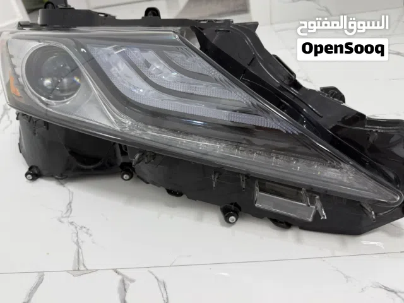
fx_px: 280
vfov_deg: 56.8
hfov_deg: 71.6
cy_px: 152
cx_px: 202
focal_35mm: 24
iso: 200
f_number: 1.78
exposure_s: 1/100
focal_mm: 6.76
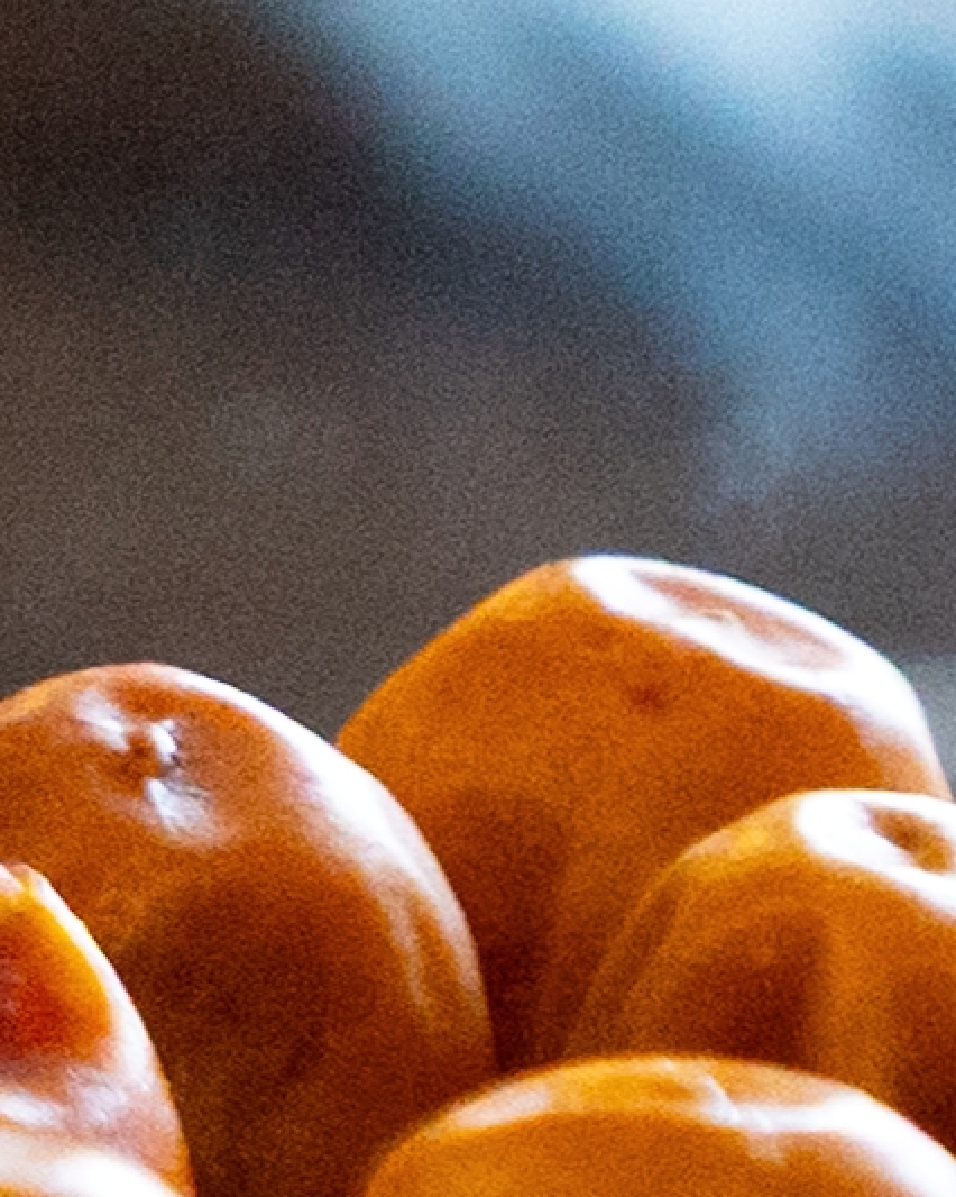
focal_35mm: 319
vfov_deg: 6.1
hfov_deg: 4.4
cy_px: 205
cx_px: -3180
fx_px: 11289
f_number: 4
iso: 3200
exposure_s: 1/100
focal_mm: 30
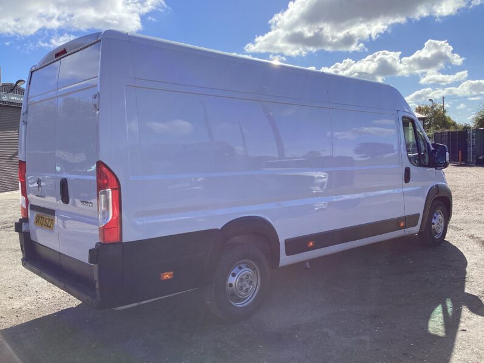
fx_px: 433
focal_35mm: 31
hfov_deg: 58.4
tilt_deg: -5.1
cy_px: 182
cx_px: 242
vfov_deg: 45.4
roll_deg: +1.9
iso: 25
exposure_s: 1/1217
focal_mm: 3.3
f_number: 2.4
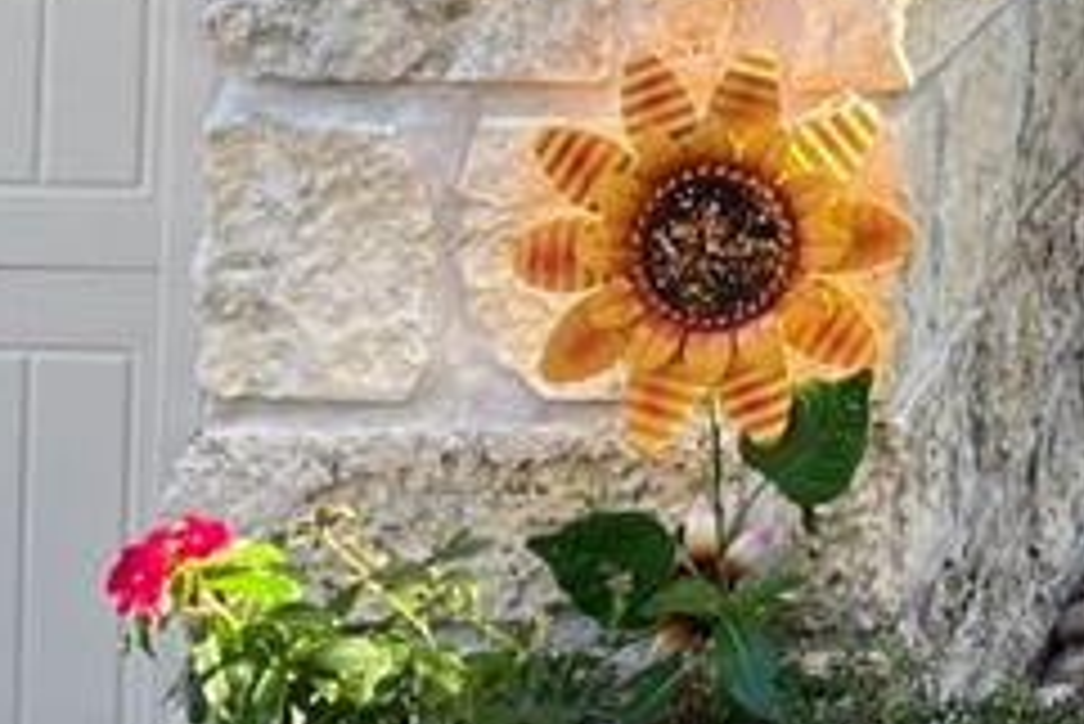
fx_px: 3465
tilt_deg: -0.1
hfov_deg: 15.4
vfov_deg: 10.8
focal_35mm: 115
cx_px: 1916
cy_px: -787
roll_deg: -1.0
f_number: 1.6
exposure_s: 1/198
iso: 32
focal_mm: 4.2
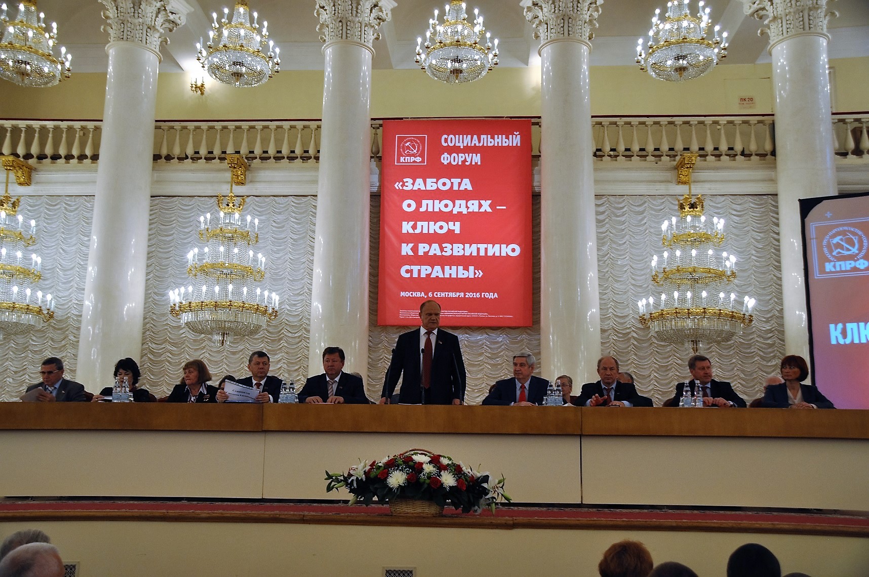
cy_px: 288
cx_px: 434
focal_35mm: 33
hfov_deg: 57.3
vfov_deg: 39.9
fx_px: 796
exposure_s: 1/30
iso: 400
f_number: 5.6
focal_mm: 22
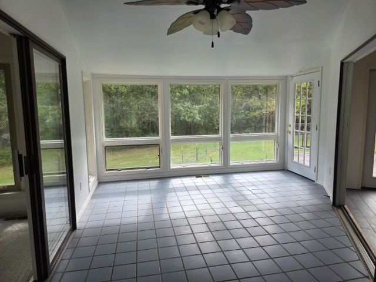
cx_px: 188
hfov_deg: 73.9
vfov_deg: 58.9
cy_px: 141
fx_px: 250
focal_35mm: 23
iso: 50
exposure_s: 1/180
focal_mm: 6.3
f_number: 1.7
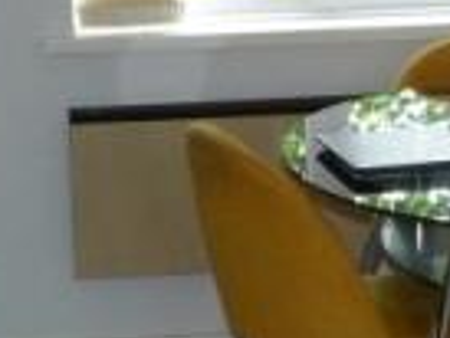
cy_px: 144
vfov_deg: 8.0
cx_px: 427
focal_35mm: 187
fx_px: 2433
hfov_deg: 10.5
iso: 160
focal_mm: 4.5
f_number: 2.8
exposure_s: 1/60
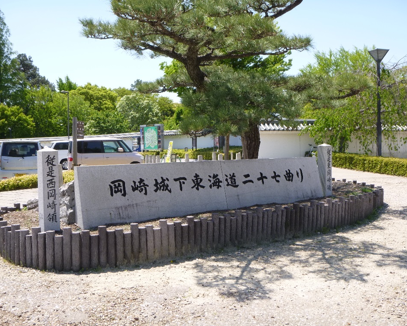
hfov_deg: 47.9
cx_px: 205
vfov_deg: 39.2
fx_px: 458
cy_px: 163
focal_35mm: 38
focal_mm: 6.4
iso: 100
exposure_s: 1/250
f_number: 4.4
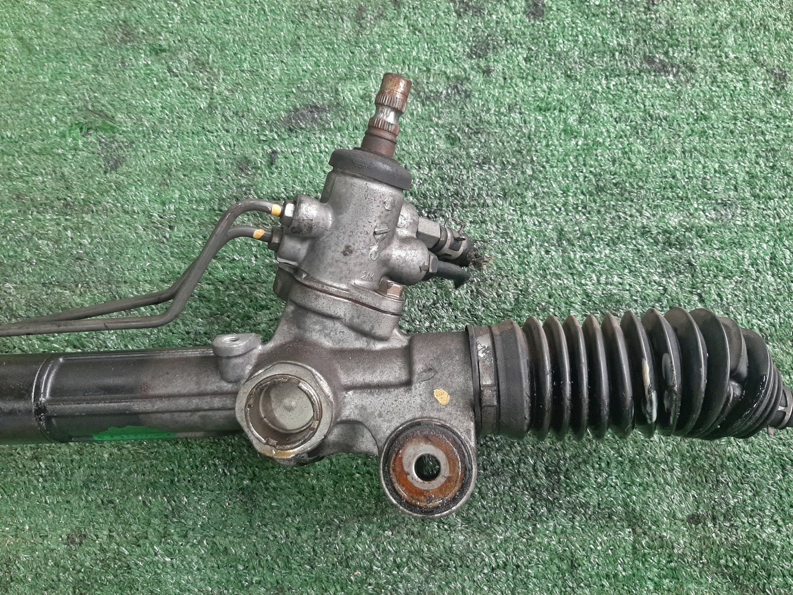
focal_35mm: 26
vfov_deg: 53.1
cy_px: 298
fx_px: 596
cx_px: 396
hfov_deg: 67.3
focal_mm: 3.93
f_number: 1.7
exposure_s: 1/50
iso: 143
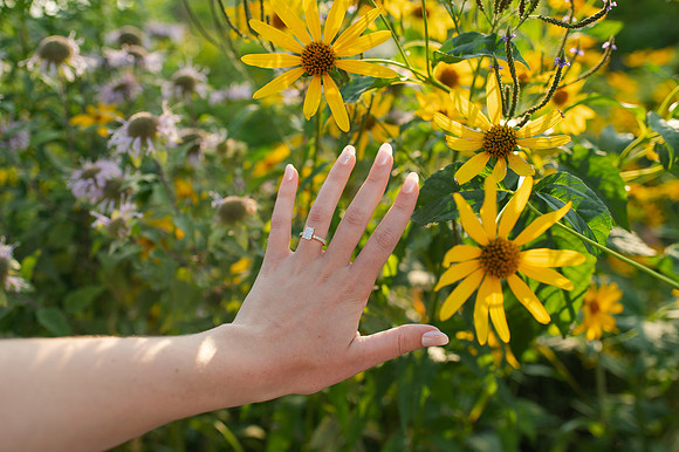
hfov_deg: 50.7
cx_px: 310
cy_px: 226
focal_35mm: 38
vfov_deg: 35.0
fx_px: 716
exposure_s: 1/500
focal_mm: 35
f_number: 3.2
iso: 110
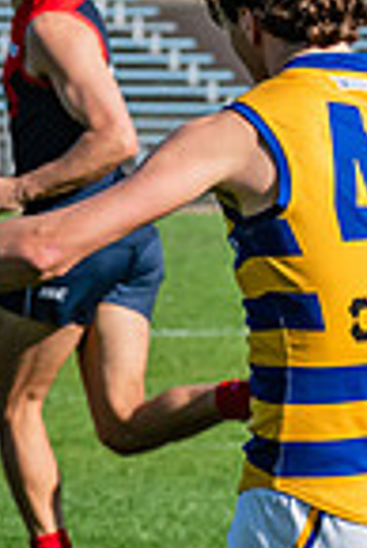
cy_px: 510
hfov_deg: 1.5
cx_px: 301
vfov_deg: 2.3
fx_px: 13607
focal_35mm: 892
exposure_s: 1/1600
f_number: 10
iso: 800
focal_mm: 170
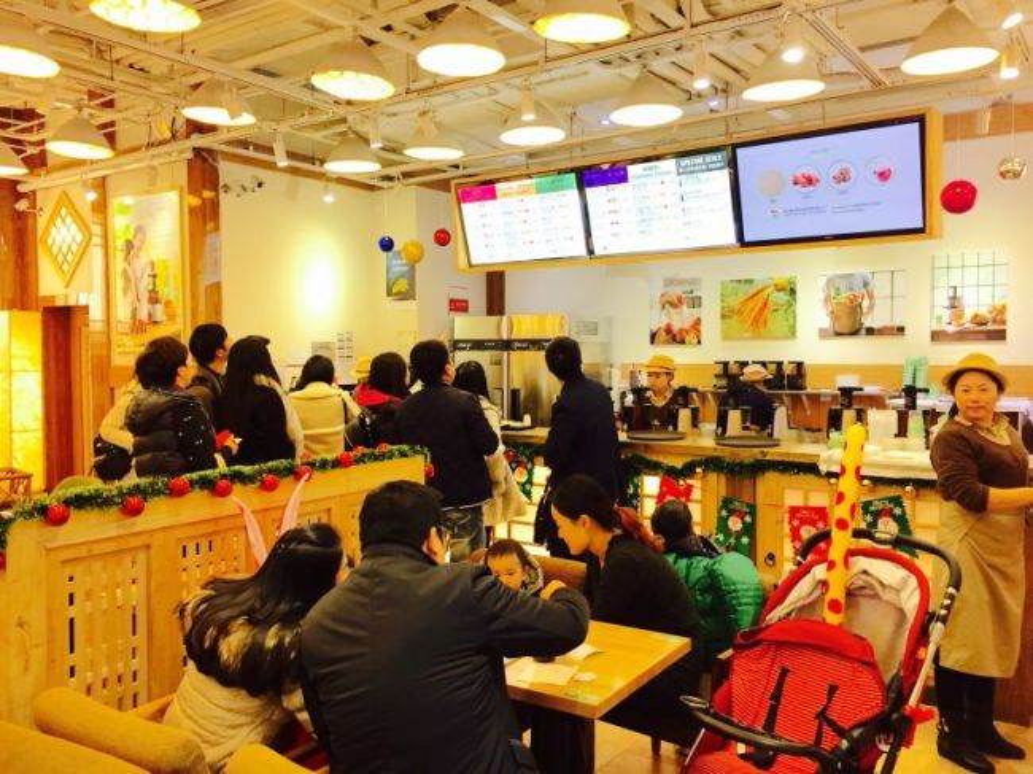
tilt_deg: -3.5
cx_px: 516
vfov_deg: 48.2
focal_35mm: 29
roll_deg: -0.6
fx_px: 865
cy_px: 387
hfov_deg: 61.7
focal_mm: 4.15
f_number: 2.2
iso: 100
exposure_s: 1/30
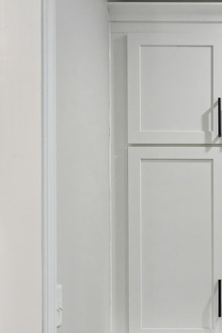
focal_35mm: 61
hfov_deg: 21.5
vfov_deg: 31.9
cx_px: 223
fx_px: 564
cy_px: 271
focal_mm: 30
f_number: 4
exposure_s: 1/160
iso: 3200
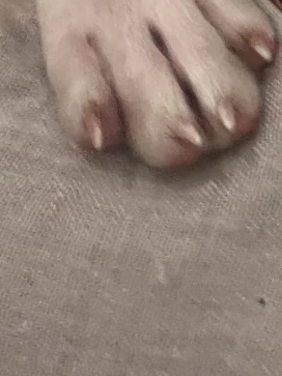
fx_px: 1205
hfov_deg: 13.0
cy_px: -297
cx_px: 334
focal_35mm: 111
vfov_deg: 15.3
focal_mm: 2.71
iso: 400
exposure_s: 1/25
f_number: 2.2
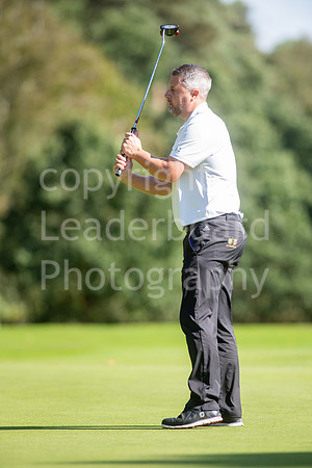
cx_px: 156
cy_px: 234
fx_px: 3900
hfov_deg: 4.6
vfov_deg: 6.9
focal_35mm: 300
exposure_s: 1/3200
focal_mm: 300
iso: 640
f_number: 4.5
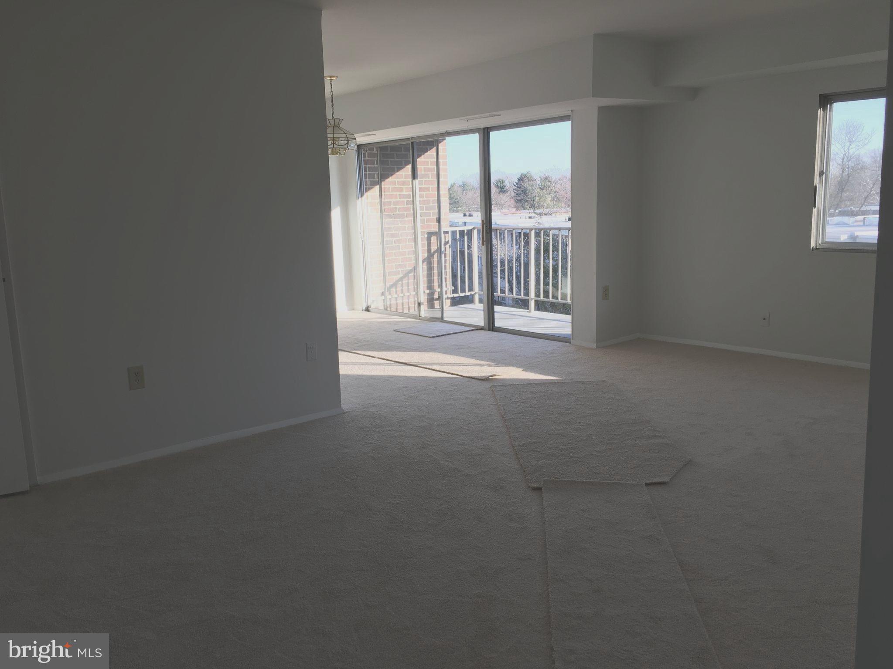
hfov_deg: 61.7
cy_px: 334
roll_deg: +2.5
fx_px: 748
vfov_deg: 48.2
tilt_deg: -9.3
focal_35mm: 29
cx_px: 446
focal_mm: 4.15
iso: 25
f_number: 2.2
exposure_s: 1/125
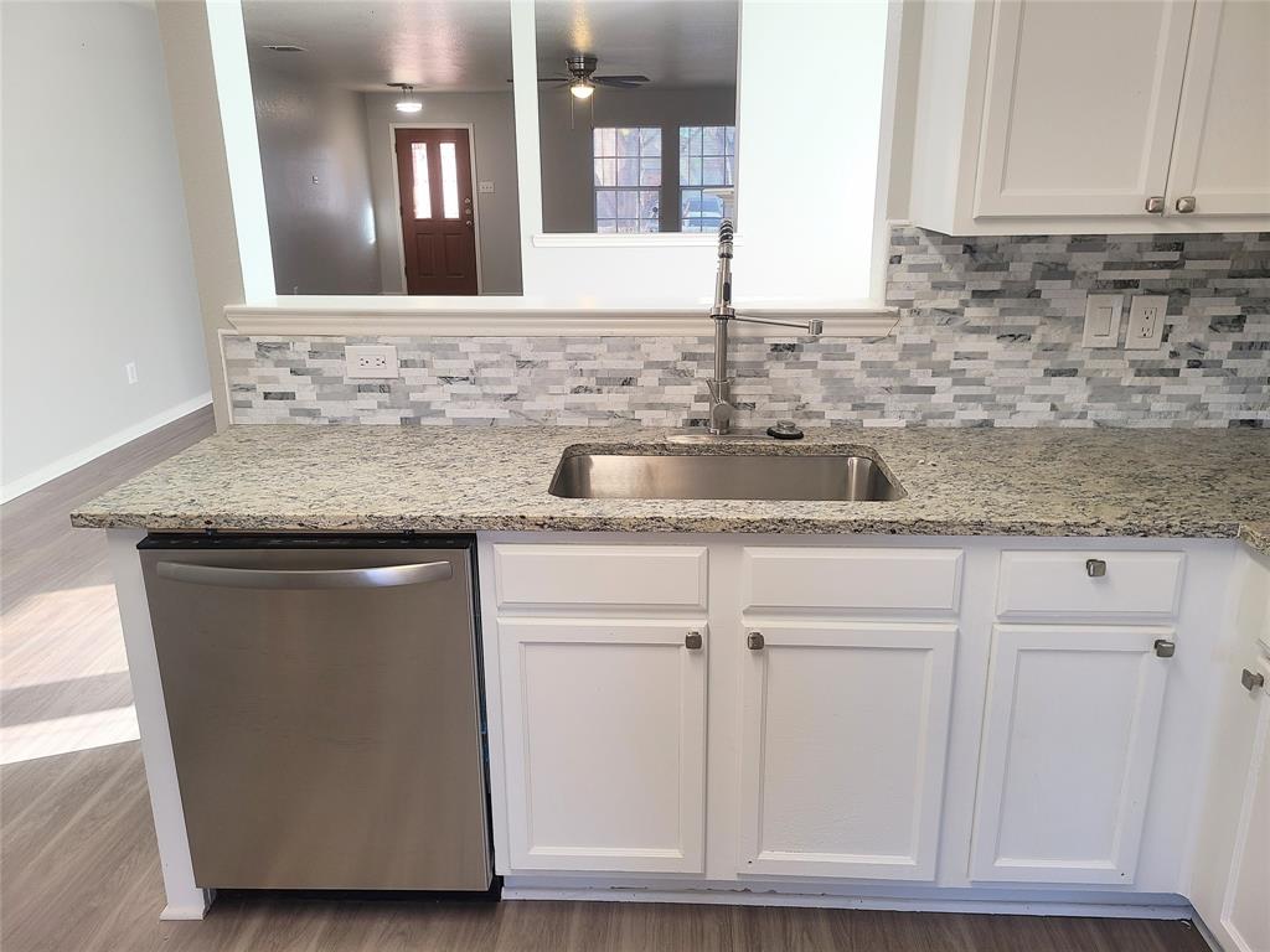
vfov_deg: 53.1
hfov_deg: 67.3
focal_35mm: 26
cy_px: 476
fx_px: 954
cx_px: 635
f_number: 1.8
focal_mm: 5.4
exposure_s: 1/120
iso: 80
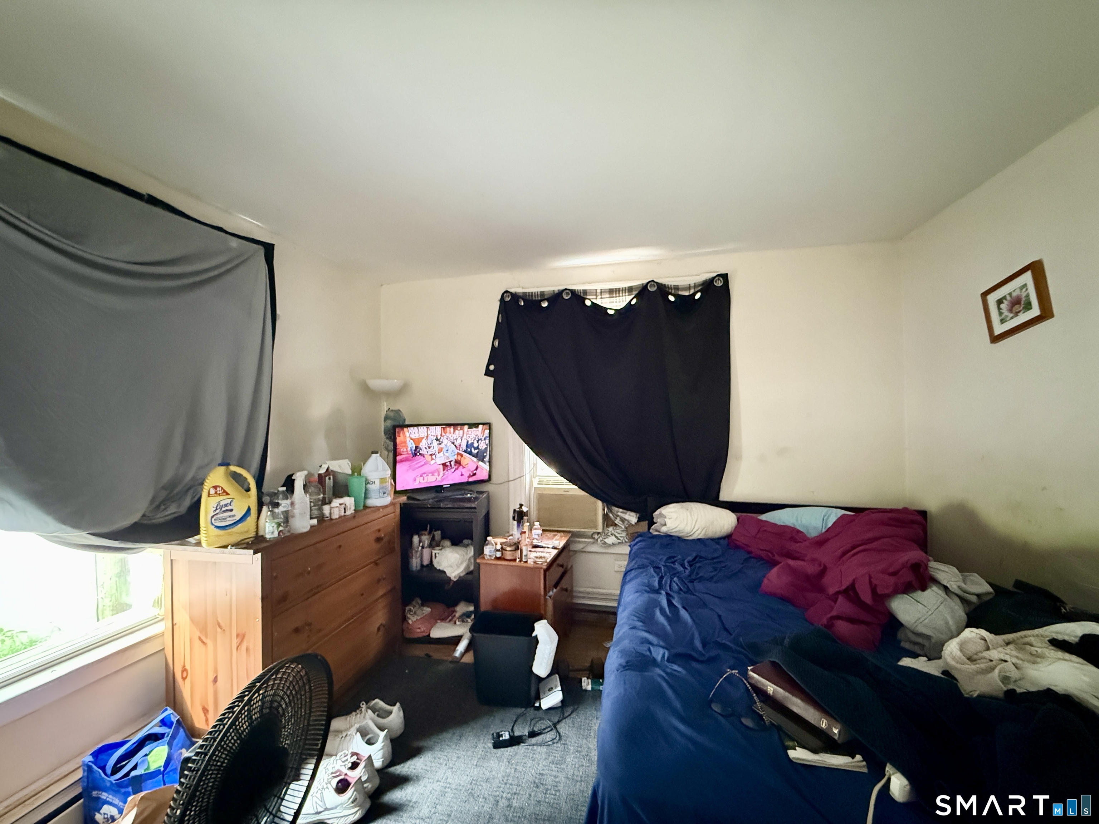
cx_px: 550
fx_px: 444
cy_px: 412
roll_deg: +0.4
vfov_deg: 85.7
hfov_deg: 102.1
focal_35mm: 14
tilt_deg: +0.4
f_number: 2.2
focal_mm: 2.22
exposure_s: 1/32
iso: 1250
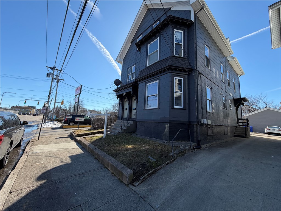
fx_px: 114
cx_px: 140
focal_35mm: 14
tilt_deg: +8.1
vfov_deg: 85.7
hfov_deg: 102.1
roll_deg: -2.4
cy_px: 106
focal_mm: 2.22
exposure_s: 1/770
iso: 32
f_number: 2.2
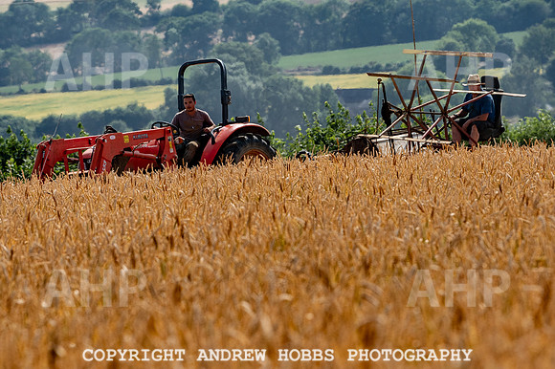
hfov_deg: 4.9
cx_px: 260
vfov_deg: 3.3
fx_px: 6460
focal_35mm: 419
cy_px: 111
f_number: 5.6
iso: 64
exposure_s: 1/1000
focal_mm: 200
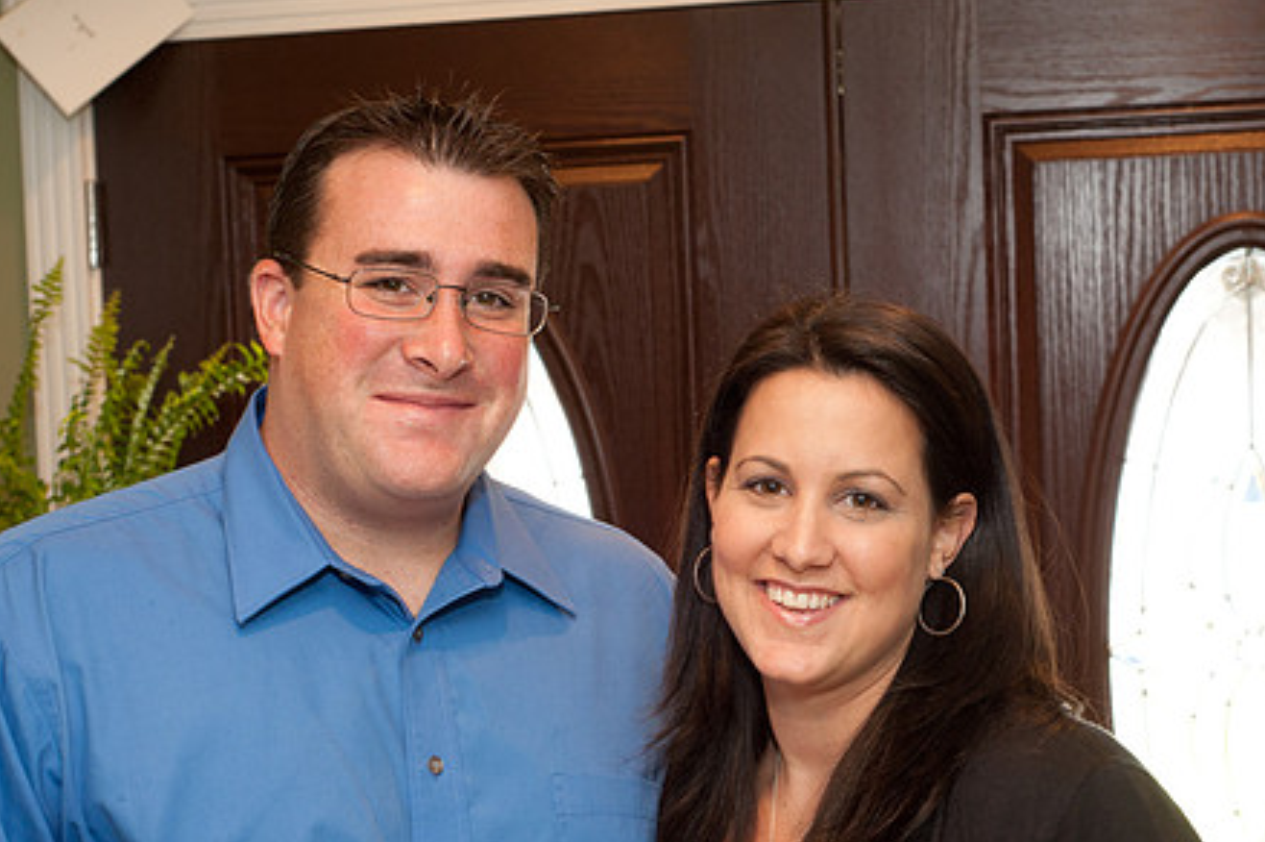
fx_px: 2317
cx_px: 648
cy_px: 548
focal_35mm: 66
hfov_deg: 30.5
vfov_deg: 20.5
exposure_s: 1/60
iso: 1250
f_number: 7.1
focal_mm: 50
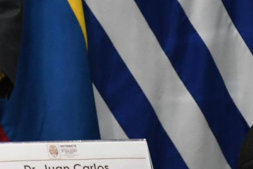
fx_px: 2791
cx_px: -56
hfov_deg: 5.2
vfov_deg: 3.5
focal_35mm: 397
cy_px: -66
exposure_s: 1/125
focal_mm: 75
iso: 3200
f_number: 6.3
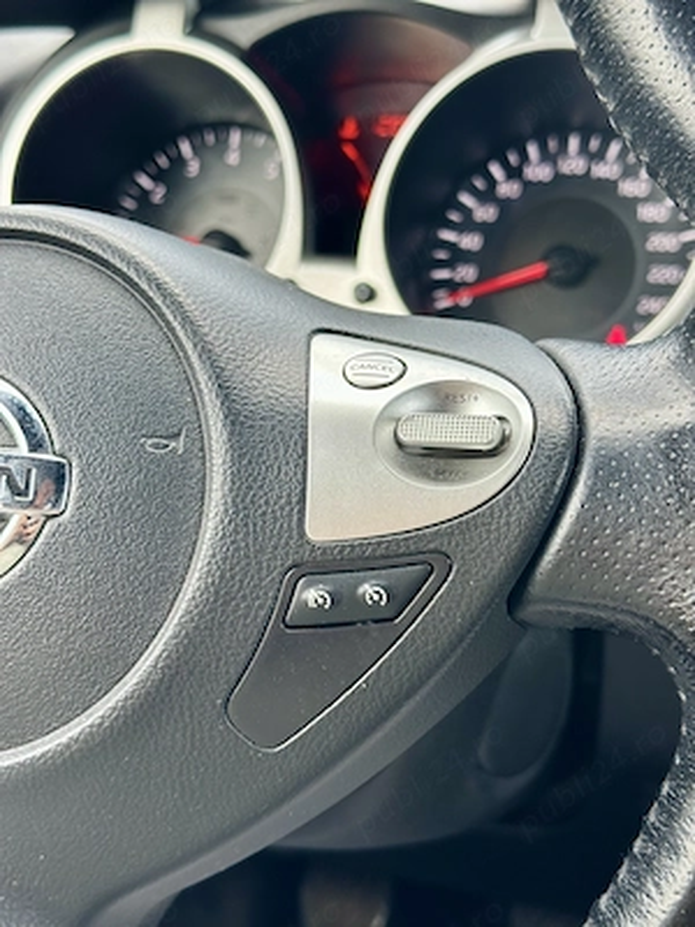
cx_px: 348
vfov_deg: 39.7
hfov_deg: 30.3
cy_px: 464
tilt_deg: -17.1
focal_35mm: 48
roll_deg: -1.8
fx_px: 1285
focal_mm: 6.86
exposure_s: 1/103
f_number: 1.78
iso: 80
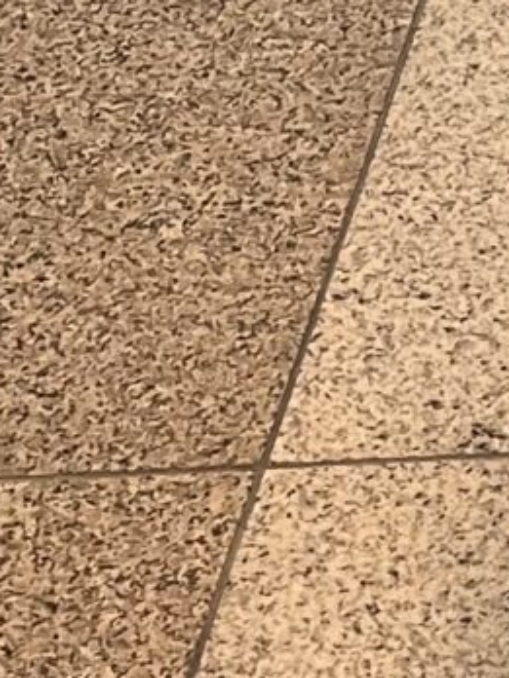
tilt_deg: -33.5
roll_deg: +0.3
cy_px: -31
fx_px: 3745
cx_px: 1190
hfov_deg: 7.3
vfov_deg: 10.3
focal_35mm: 191
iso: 125
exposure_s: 1/89
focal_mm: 5.1
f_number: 1.6
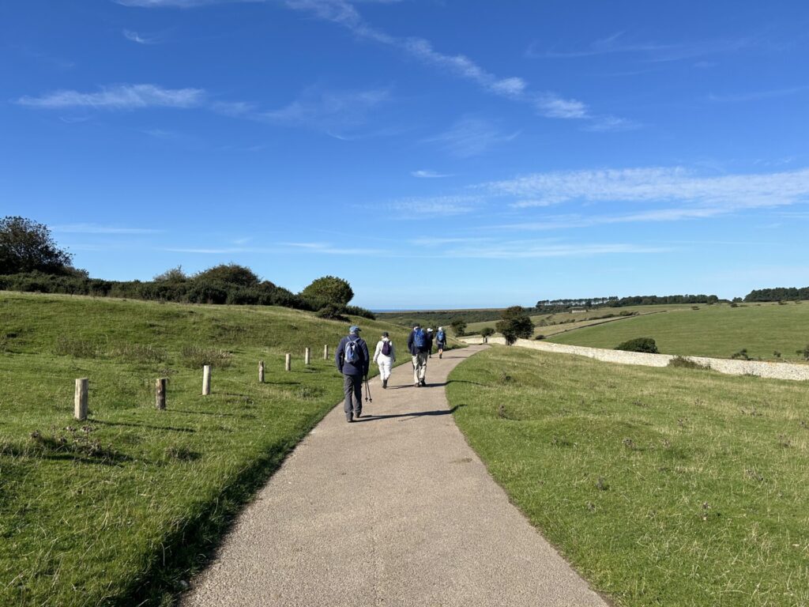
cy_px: 304
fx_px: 608
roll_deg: -0.5
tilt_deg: +1.1
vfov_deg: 53.1
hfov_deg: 67.3
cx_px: 404
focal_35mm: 26
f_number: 1.5
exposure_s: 1/5319
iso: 50
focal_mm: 5.7
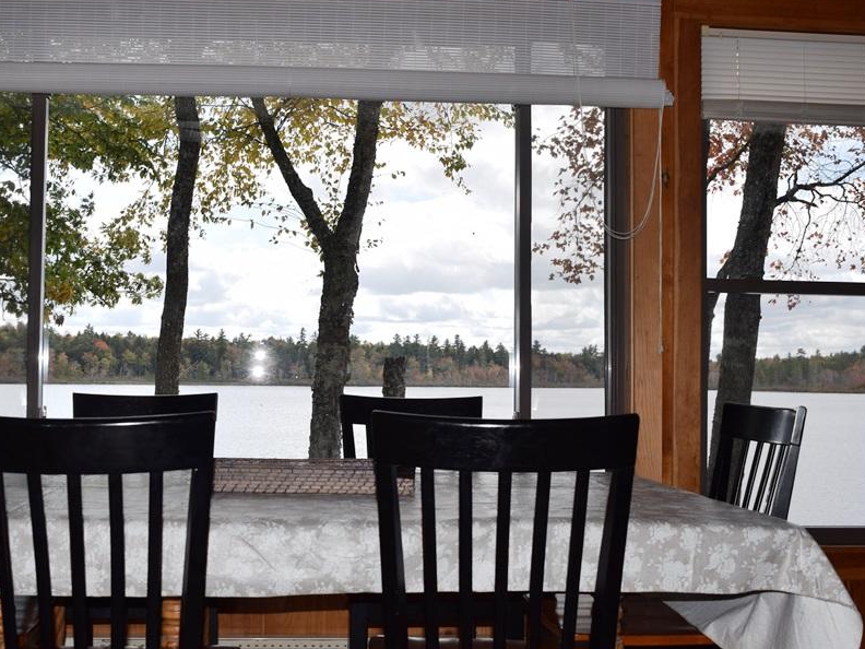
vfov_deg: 31.1
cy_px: 341
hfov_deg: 40.5
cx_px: 337
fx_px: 1165
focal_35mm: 47
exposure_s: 1/200
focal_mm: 25
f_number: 9
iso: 100
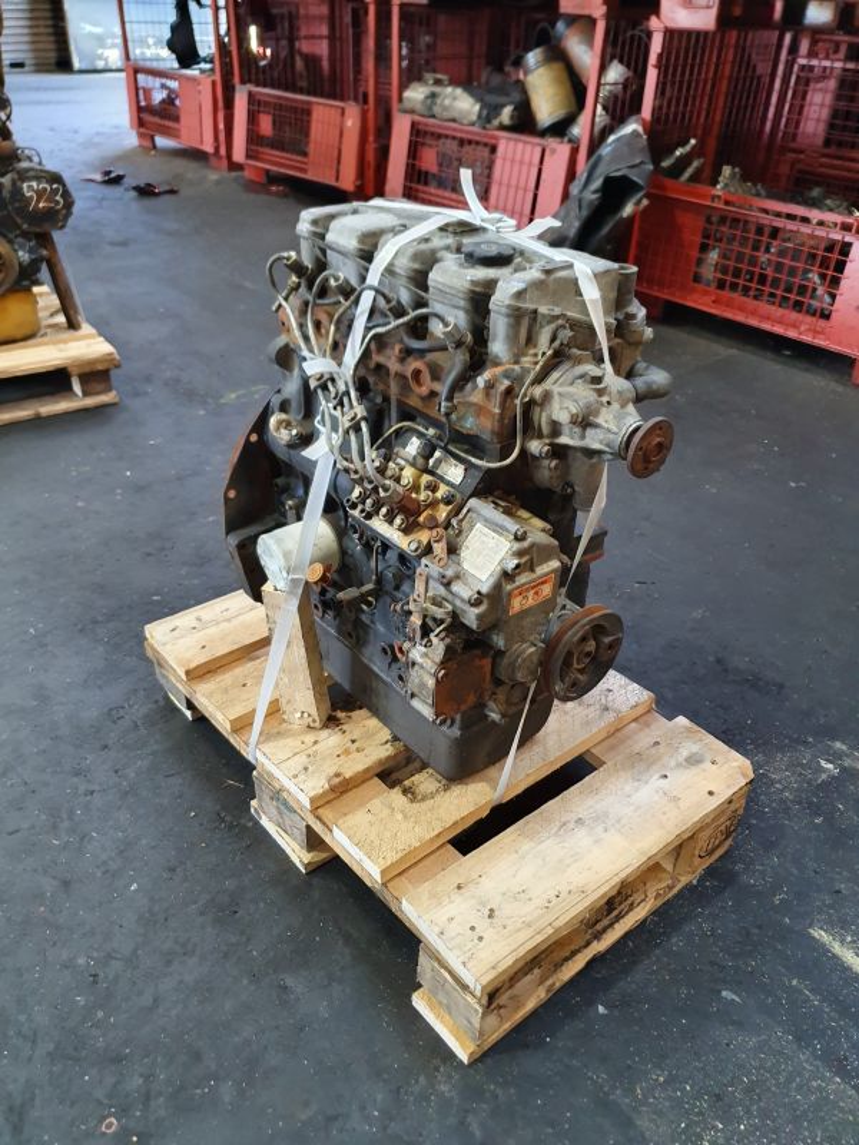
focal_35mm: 26
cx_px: 430
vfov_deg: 67.3
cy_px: 572
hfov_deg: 53.1
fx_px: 860
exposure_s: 1/50
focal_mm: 4.32
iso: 200
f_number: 1.5
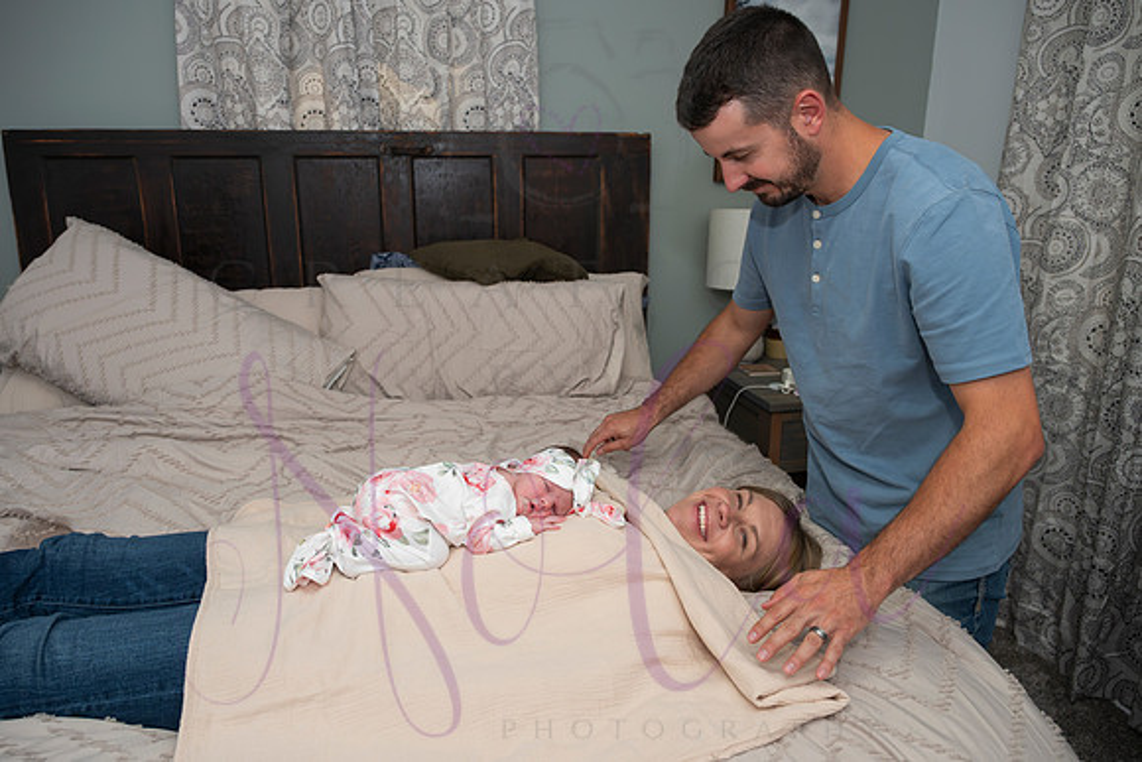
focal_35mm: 25
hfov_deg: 71.4
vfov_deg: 51.3
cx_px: 557
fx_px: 794
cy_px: 372
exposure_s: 1/320
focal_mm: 24
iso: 800
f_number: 4
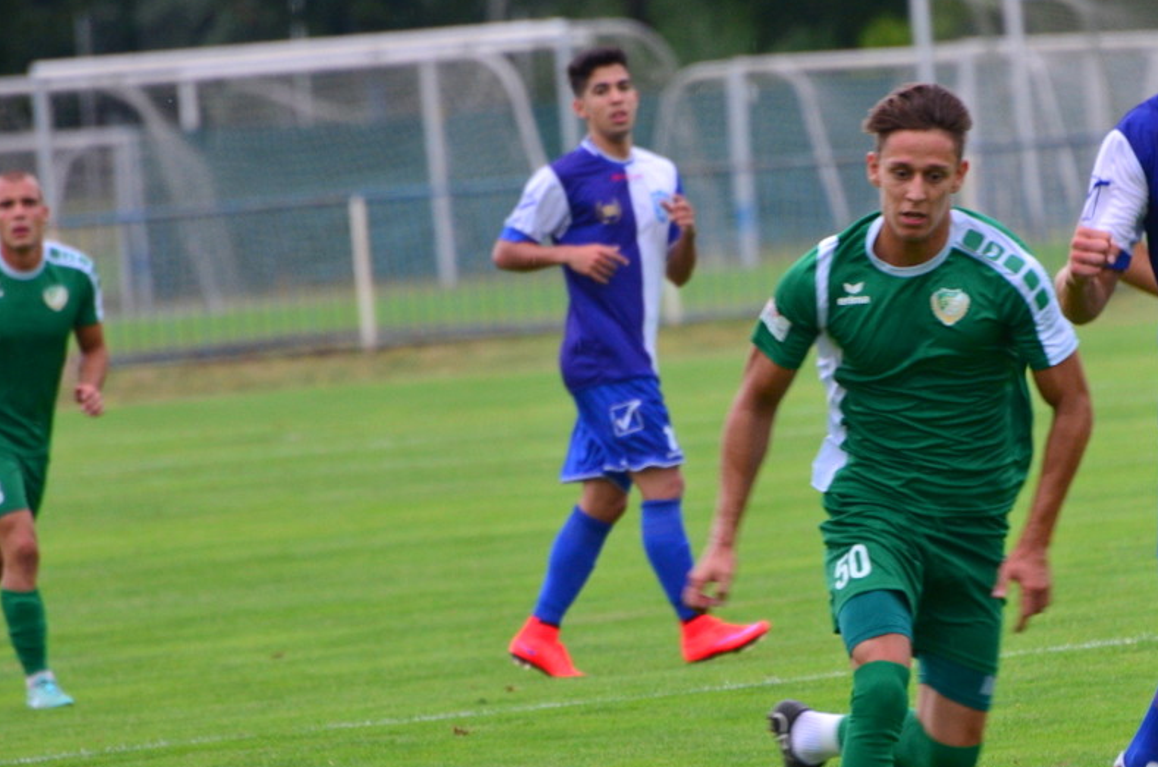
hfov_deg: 3.0
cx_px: 820
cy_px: 492
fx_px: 21962
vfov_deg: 2.0
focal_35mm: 684
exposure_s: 1/250
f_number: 5.6
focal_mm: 300
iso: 800
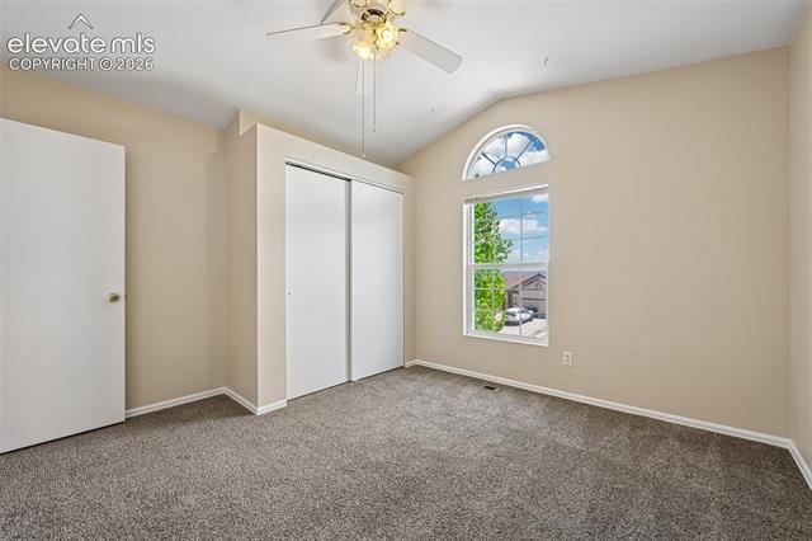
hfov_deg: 104.3
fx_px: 316
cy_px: 270
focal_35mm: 14
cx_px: 406
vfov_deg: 81.1
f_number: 10
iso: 220
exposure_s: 1/15
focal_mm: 14
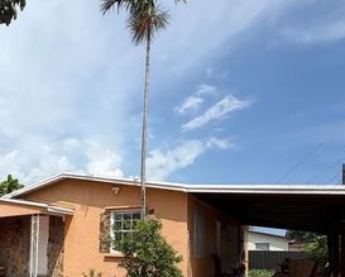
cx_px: 71
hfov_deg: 52.2
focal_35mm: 32
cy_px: 235
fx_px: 327
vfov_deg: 43.0
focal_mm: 2.22
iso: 20
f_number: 2.2
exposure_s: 1/1339
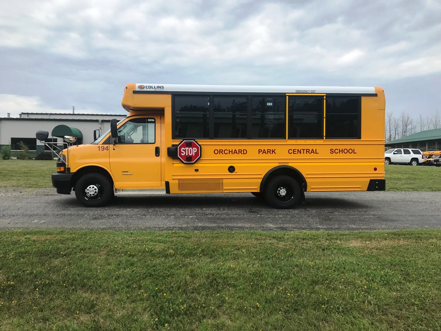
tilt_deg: +1.2
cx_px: 220
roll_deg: -0.5
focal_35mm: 28
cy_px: 166
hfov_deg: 63.4
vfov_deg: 49.7
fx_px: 357
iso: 20
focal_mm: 3.99
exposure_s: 1/1520
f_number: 1.8
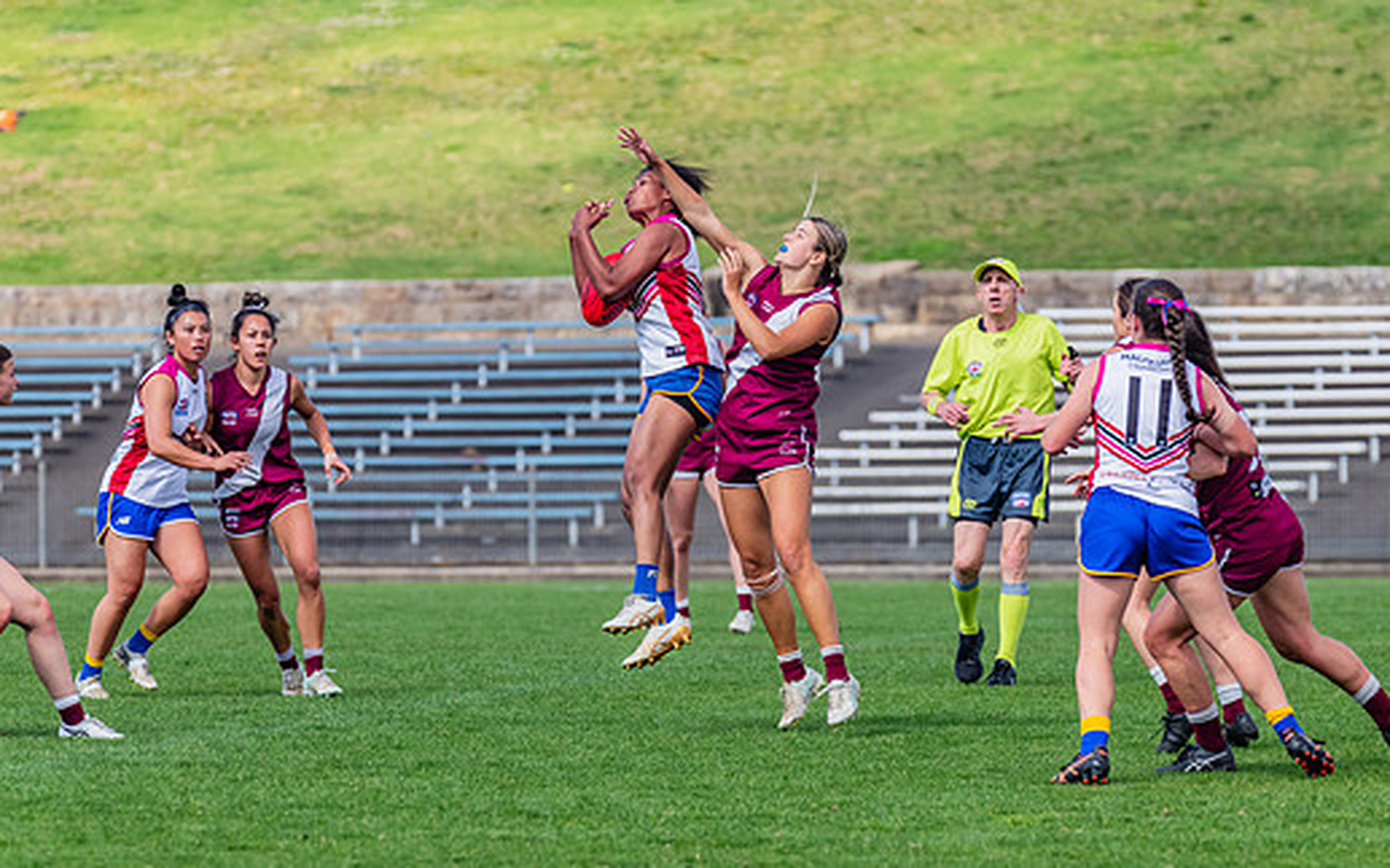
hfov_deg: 6.2
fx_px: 12878
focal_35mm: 340
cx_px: 726
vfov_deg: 3.9
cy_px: 361
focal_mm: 290
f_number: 7.1
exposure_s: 1/1600
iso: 800
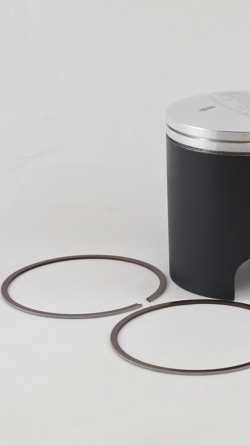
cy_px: 221
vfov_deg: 29.4
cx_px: 248
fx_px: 849
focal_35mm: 72
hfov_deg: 16.4
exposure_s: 1/160
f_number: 4.5
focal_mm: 16.8
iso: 400
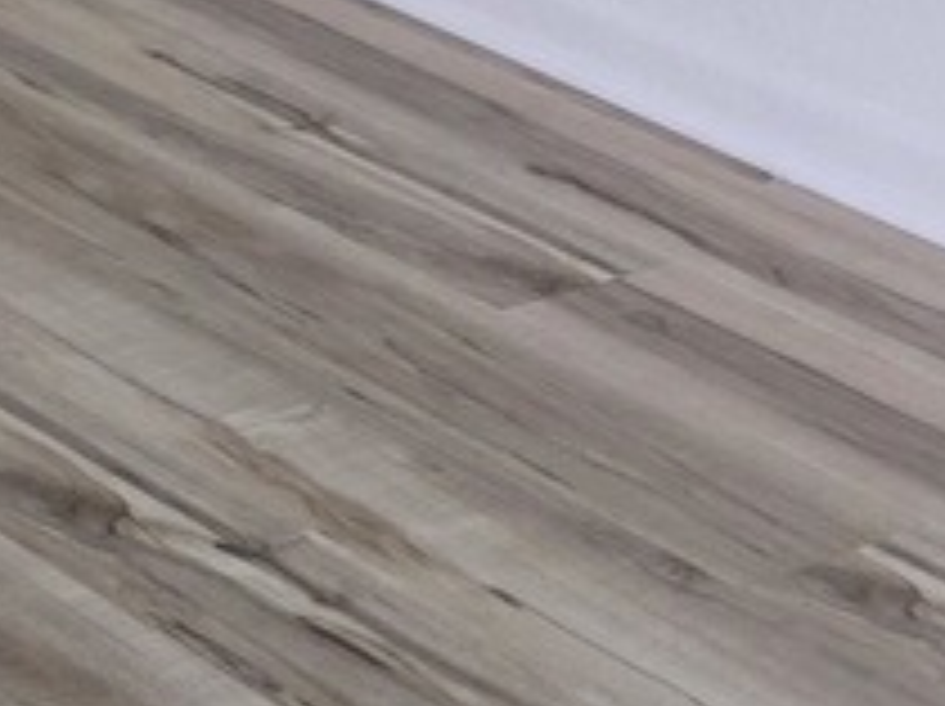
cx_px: -756
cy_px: -1057
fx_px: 4308
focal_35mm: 158
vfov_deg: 8.5
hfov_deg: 11.6
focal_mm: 6.3
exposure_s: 1/120
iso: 320
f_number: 1.7
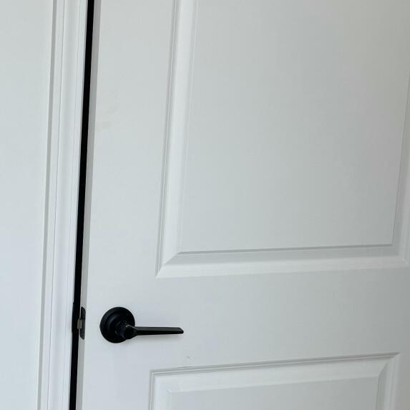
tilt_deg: -9.5
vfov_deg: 23.3
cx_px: 21
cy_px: 241
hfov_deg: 22.6
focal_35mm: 74
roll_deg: -2.5
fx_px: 992
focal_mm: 6.76
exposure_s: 1/453
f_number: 1.78
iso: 80
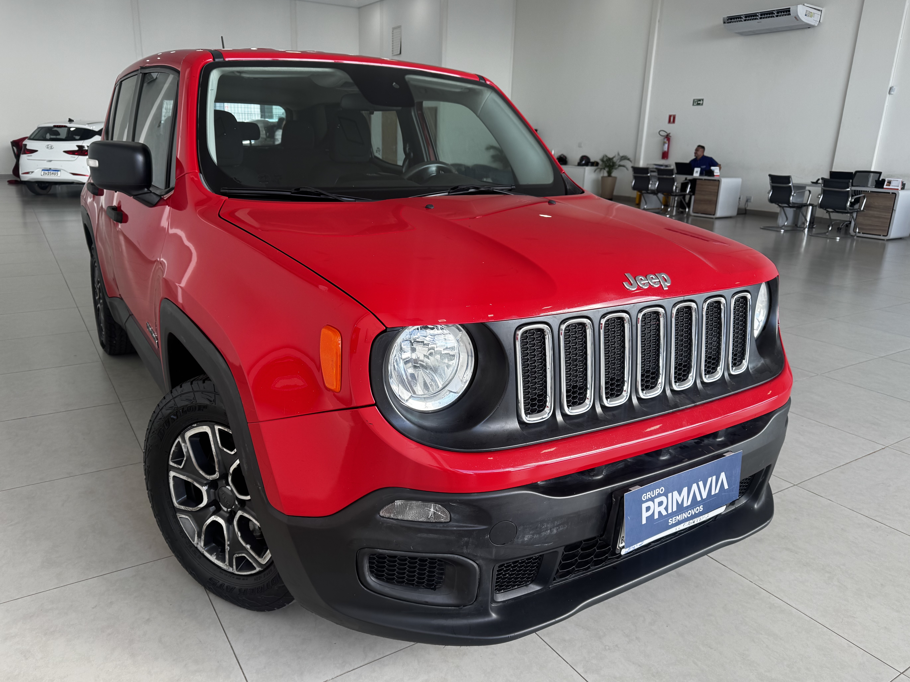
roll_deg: -2.2
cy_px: 343
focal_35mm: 25
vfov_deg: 54.9
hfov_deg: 69.4
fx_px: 657
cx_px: 437
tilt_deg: -17.6
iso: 50
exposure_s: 1/122
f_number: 1.78
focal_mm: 6.76
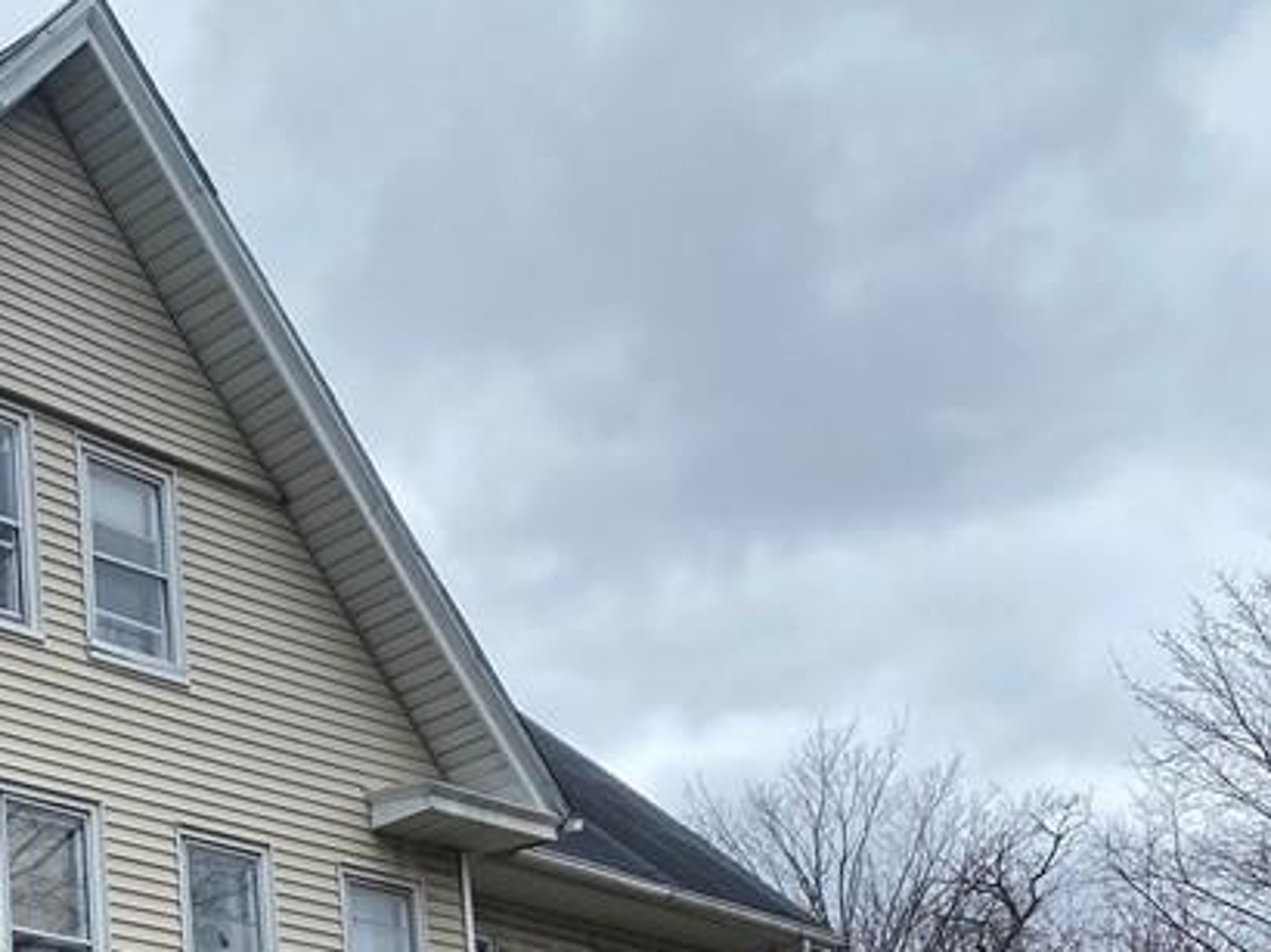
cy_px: 1076
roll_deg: +2.1
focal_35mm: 65
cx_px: -161
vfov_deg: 21.3
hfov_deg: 27.1
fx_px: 2385
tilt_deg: +11.9
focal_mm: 4.25
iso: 32
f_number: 1.8
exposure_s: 1/981
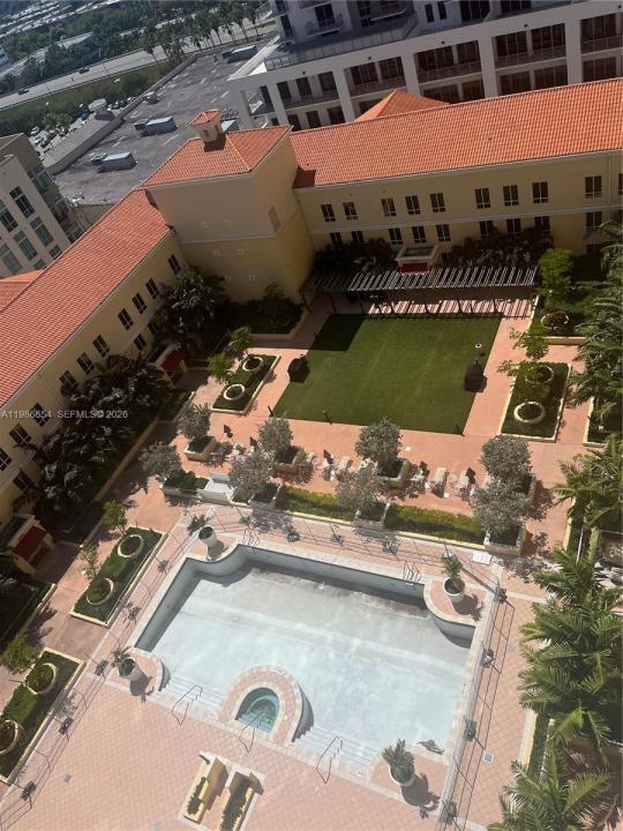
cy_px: 416
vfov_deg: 67.3
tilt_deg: -41.0
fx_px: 624
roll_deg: +25.9
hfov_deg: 53.1
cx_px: 312
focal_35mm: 26
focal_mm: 5.1
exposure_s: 1/13333
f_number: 1.6
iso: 50
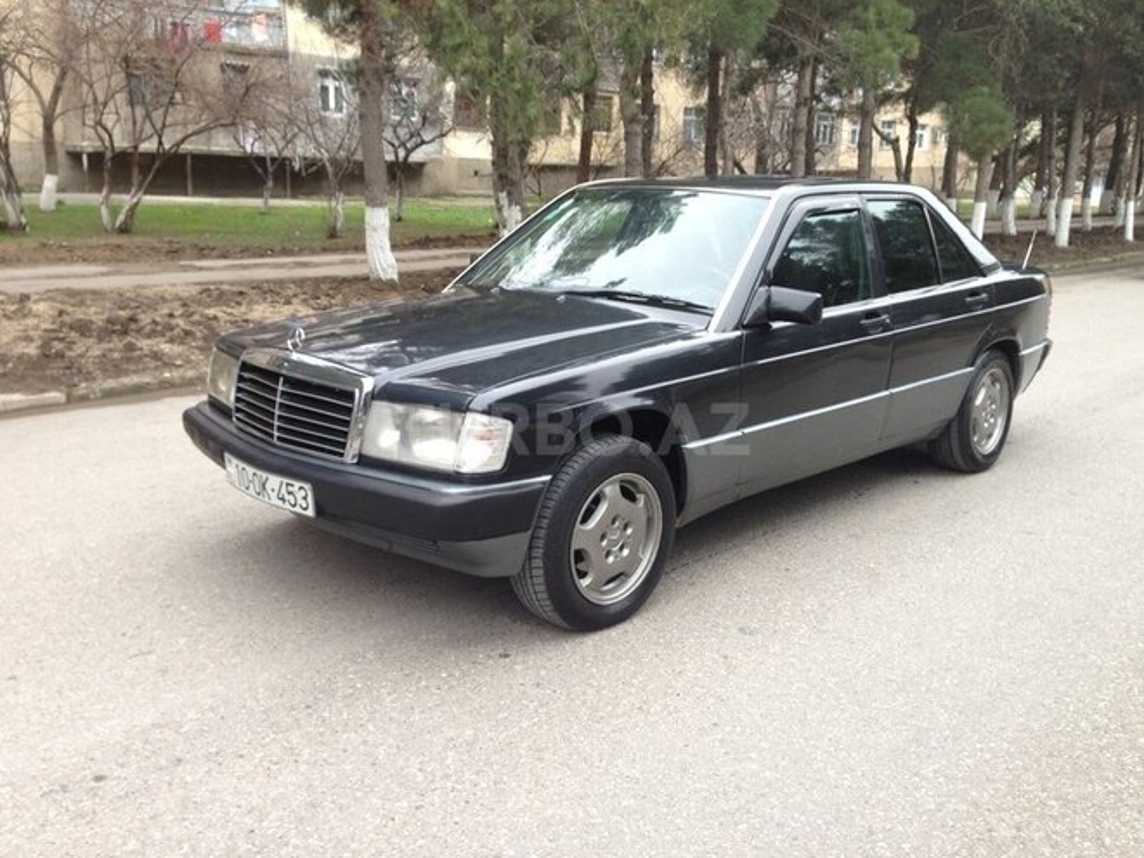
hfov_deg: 55.4
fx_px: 1091
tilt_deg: -13.3
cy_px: 429
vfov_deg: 42.9
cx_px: 572
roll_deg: -2.1
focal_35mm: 33
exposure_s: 1/60
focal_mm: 4.12
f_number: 2.4
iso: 64
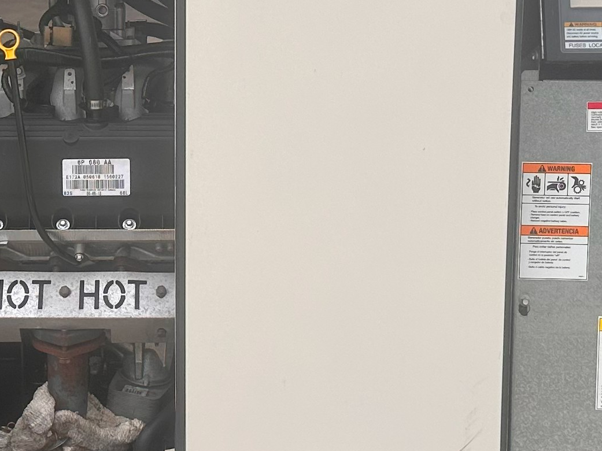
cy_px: 102
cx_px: 146
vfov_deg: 15.8
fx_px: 1617
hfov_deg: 20.9
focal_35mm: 93
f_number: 1.78
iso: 80
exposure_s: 1/1949
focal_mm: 6.86
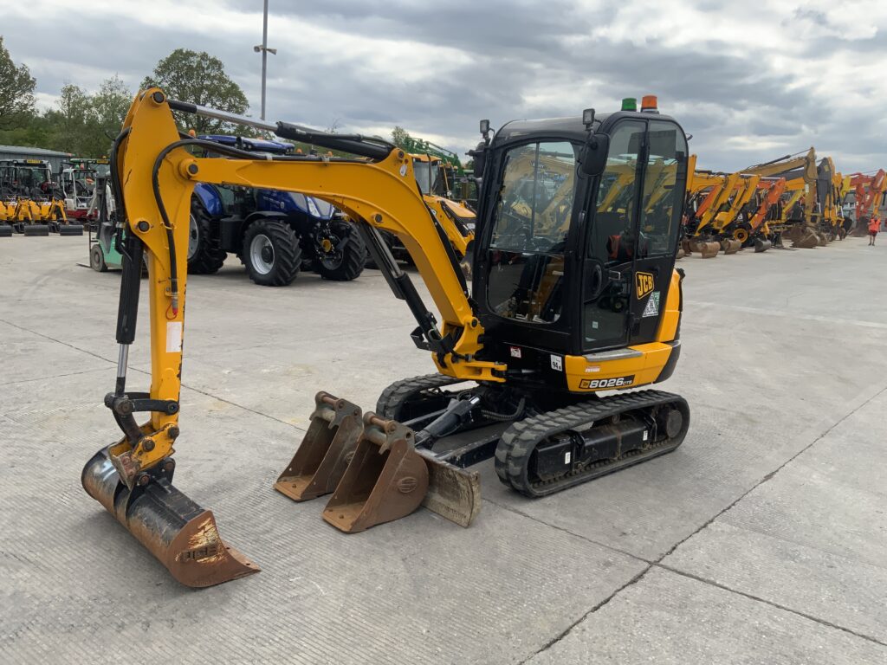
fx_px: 743
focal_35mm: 29
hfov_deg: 61.7
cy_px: 332
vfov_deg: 48.2
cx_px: 444
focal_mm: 3
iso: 16
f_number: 1.8
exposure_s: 1/929
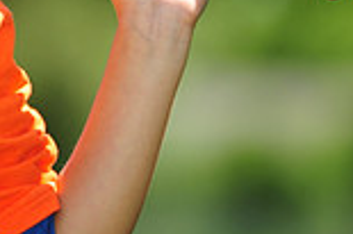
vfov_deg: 1.8
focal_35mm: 746
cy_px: -139
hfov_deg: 2.8
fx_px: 7307
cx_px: -292
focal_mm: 200
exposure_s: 1/640
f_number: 4.5
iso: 200
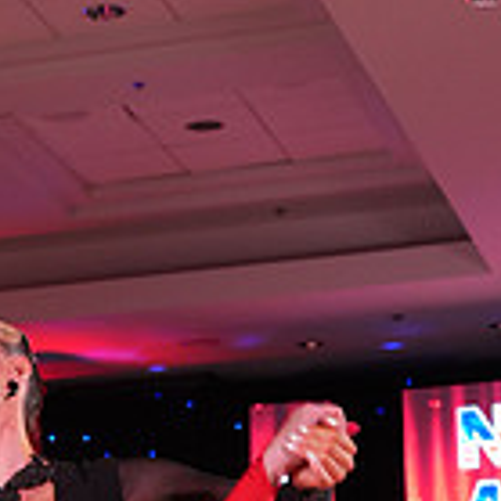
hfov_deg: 10.2
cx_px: 23
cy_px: 840
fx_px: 2784
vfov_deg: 9.8
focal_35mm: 170
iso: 2000
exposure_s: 1/125
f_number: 5.6
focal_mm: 48
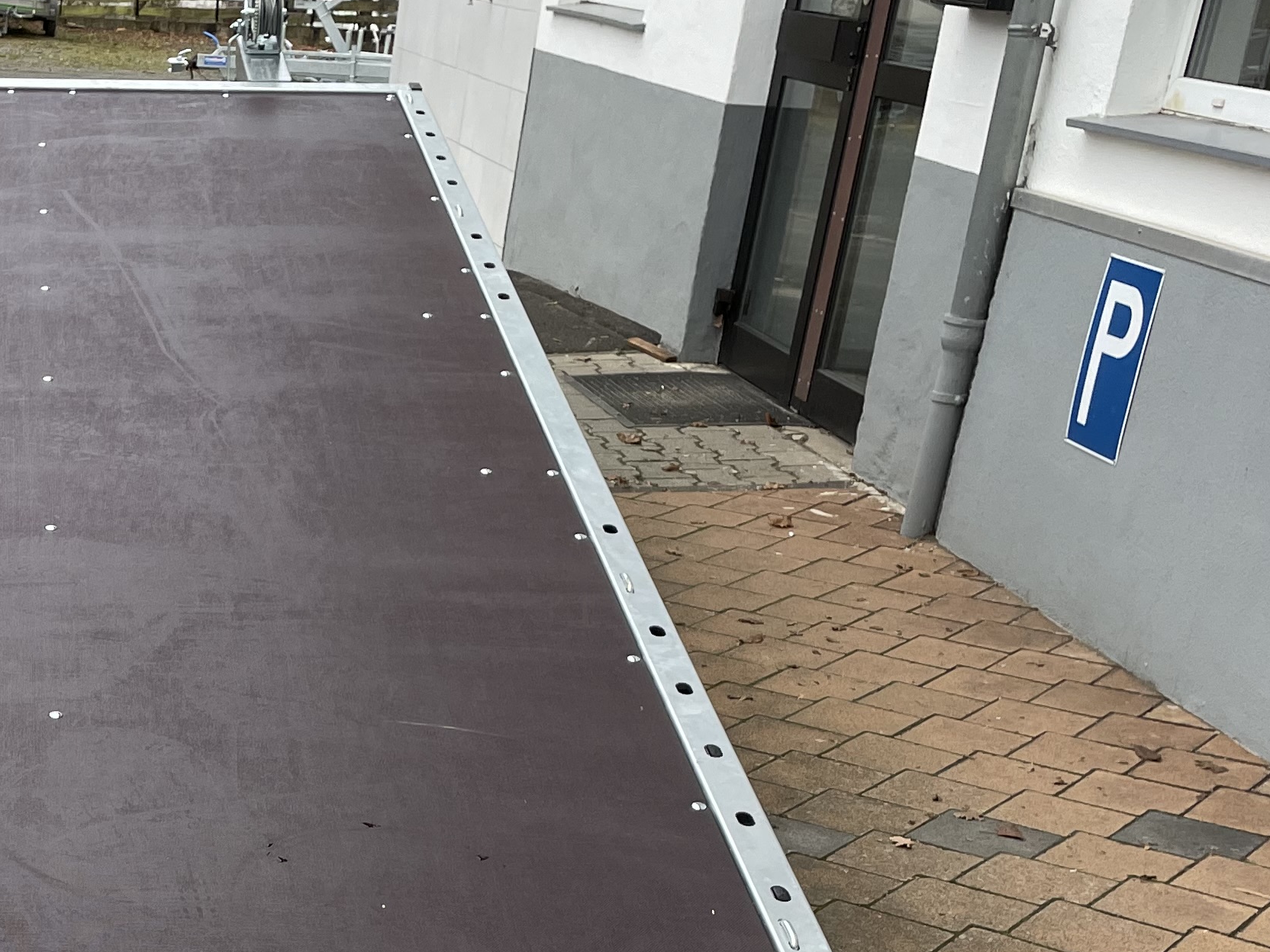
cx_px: 41
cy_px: 988
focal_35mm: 63
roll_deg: -3.4
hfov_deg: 29.0
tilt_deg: -25.4
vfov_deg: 22.3
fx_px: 2311
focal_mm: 4.2
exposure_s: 1/121
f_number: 1.6
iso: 50
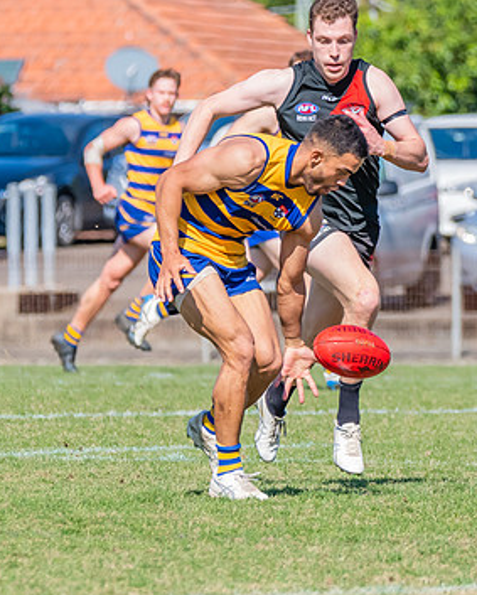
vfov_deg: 2.2
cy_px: 166
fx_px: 15668
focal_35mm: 889
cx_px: 387
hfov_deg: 1.7
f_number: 8
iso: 800
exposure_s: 1/1600
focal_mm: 320
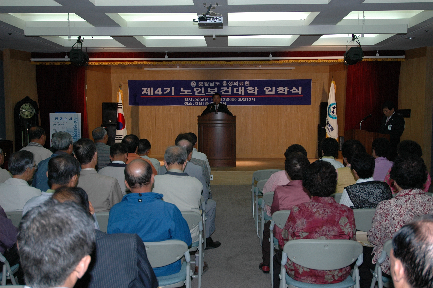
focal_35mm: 36
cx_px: 216
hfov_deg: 53.2
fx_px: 433
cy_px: 144
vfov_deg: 36.8
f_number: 4
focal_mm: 24
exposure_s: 1/100
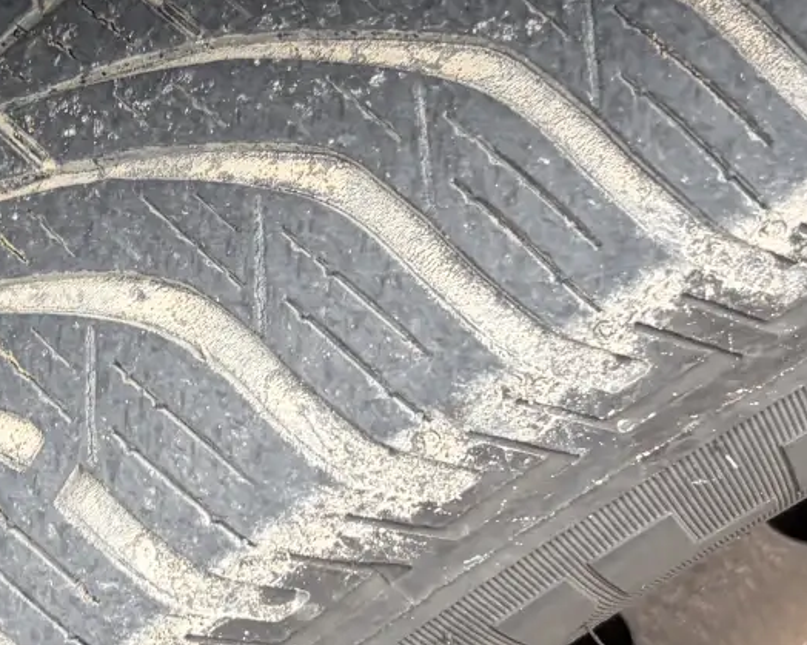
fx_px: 2221
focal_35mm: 93
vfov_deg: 16.5
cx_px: 137
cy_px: 393
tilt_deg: -55.2
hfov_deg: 20.3
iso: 125
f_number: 1.6
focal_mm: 5.96
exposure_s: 1/122
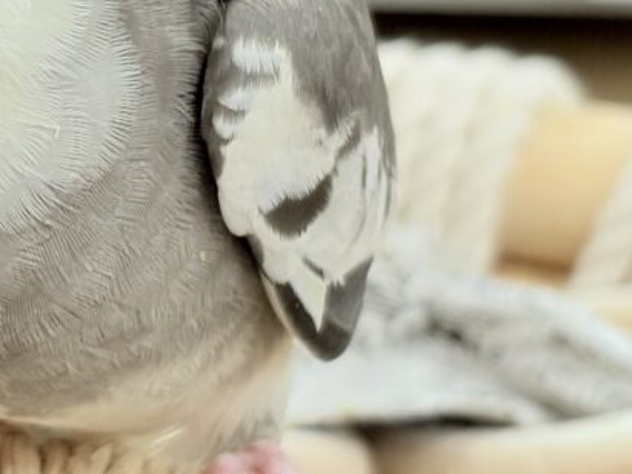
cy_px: 88
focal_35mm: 152
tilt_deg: -18.4
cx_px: -75
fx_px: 2774
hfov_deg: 12.7
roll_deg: -2.0
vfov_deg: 9.7
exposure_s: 1/100
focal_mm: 5.96
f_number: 1.6
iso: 100
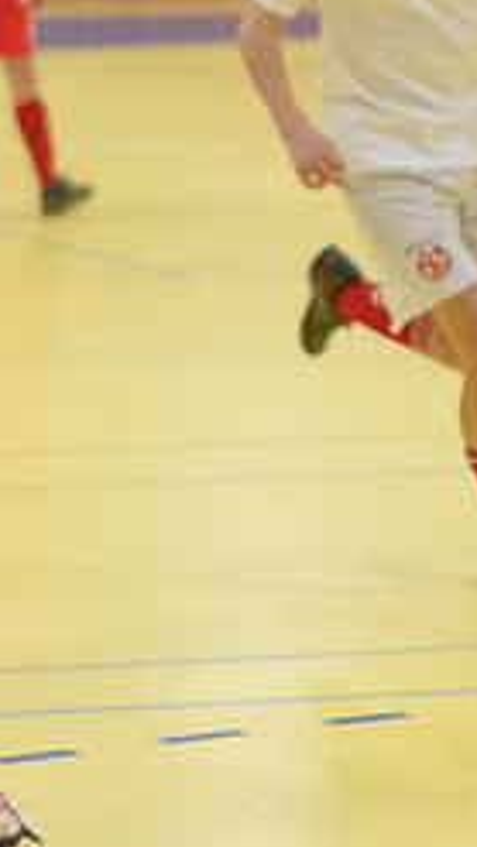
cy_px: 249
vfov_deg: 8.4
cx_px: -275
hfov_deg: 4.7
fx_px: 5799
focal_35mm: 258
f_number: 3.2
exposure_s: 1/400
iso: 4000
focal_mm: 70
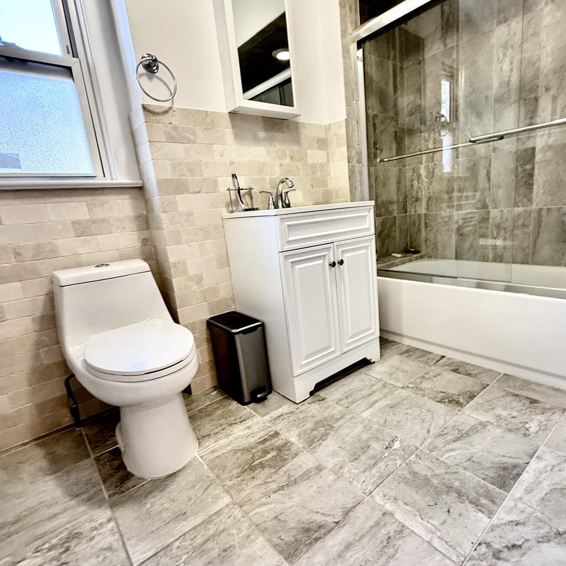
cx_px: 315
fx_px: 351
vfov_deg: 77.7
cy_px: 291
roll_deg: +5.9
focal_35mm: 19
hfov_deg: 77.4
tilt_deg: -13.2
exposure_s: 1/60
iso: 200
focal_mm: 2.22
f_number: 2.2
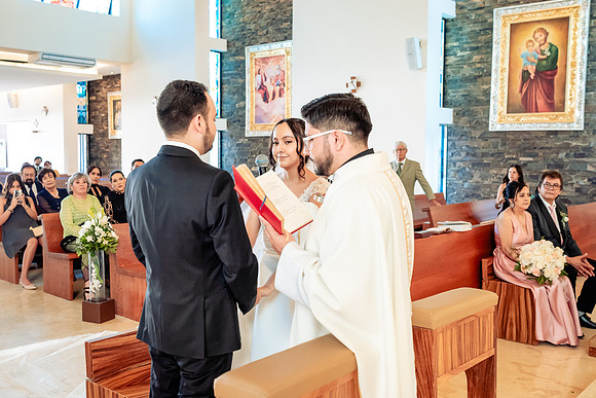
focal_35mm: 37
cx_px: 276
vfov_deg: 35.7
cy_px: 191
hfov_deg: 51.5
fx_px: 617
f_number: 4.5
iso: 2500
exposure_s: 1/125
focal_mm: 34
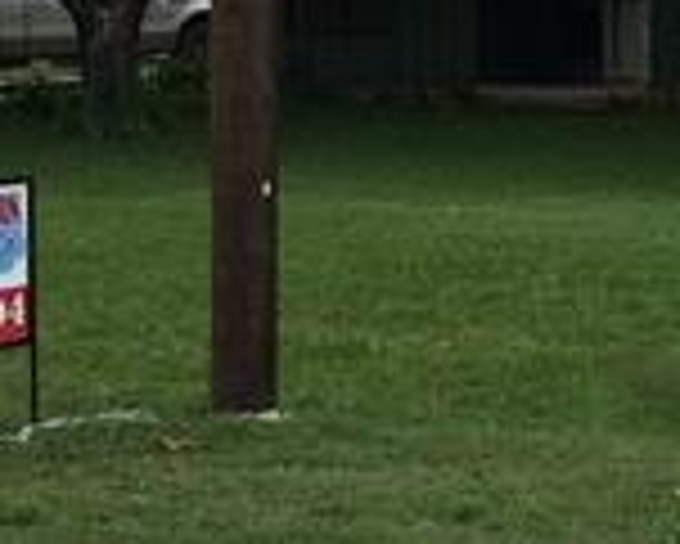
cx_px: 1004
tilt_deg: +5.1
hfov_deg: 14.9
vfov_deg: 12.3
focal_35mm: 120
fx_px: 2417
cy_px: -229
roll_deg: +1.3
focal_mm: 4.15
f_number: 2.2
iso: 25
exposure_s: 1/641
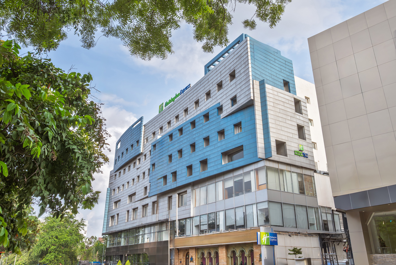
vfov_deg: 47.2
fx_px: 303
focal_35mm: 28
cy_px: 132
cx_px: 198
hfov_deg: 66.4
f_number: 8
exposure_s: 1/400
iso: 400
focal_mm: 27.5
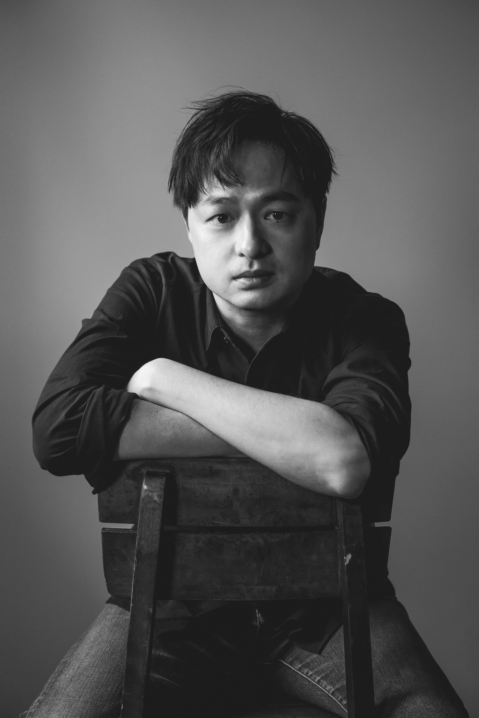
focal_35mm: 55
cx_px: 240
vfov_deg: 36.2
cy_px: 359
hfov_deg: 24.6
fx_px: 1098
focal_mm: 36.5
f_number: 2.8
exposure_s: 1/640
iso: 1600
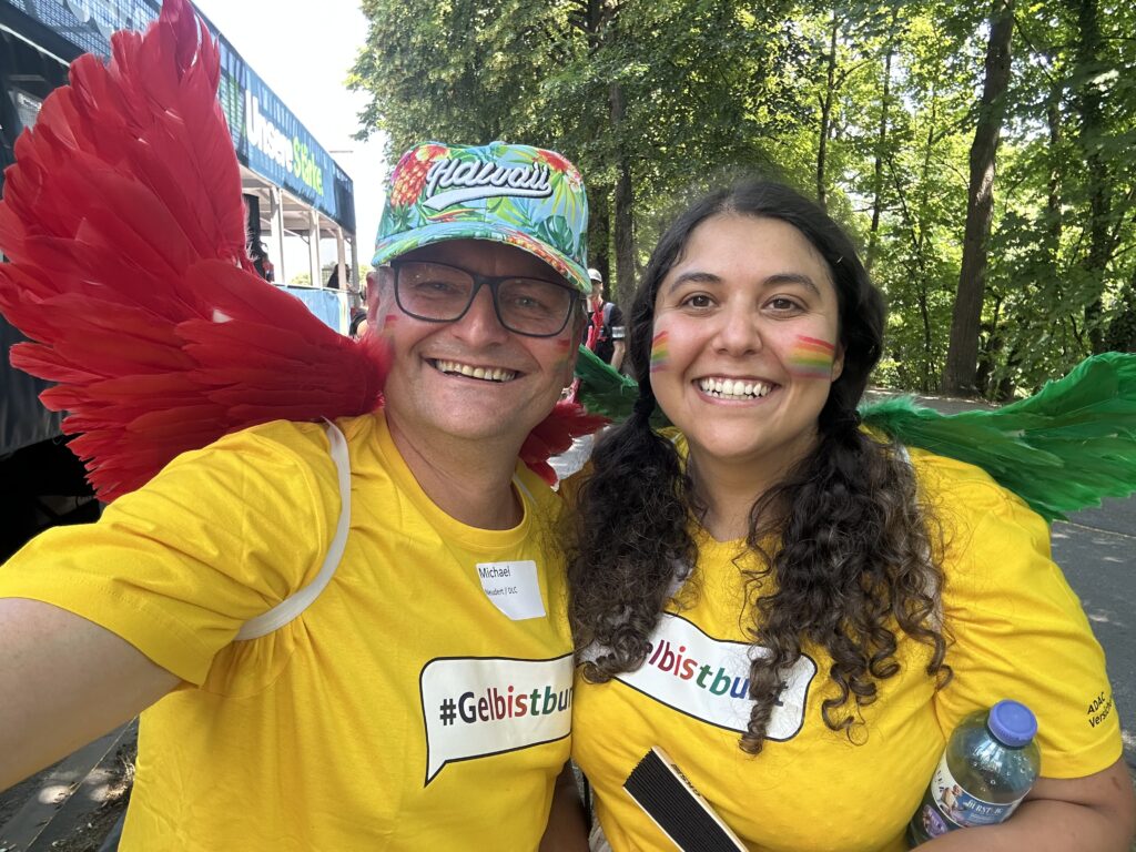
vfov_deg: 58.9
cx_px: 568
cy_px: 426
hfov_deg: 73.9
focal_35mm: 23
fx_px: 755
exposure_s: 1/121
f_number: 1.9
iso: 80
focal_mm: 2.69
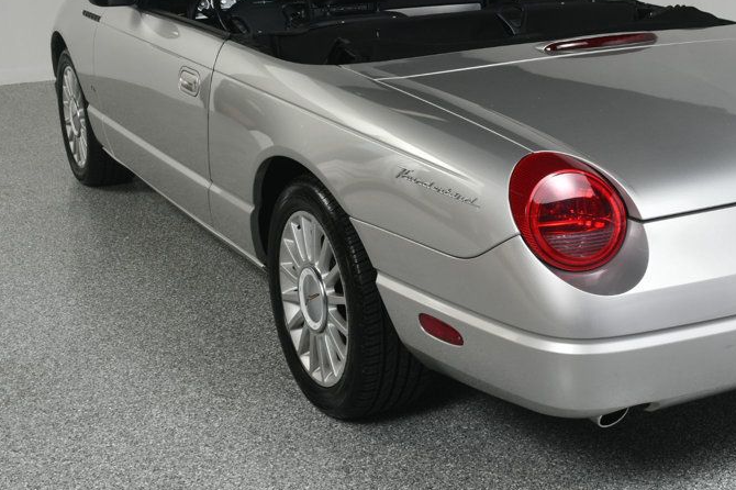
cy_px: 148
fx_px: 1124
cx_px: 503
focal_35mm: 55
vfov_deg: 24.4
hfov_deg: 35.8
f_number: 13
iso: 100
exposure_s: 1/160
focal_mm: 24
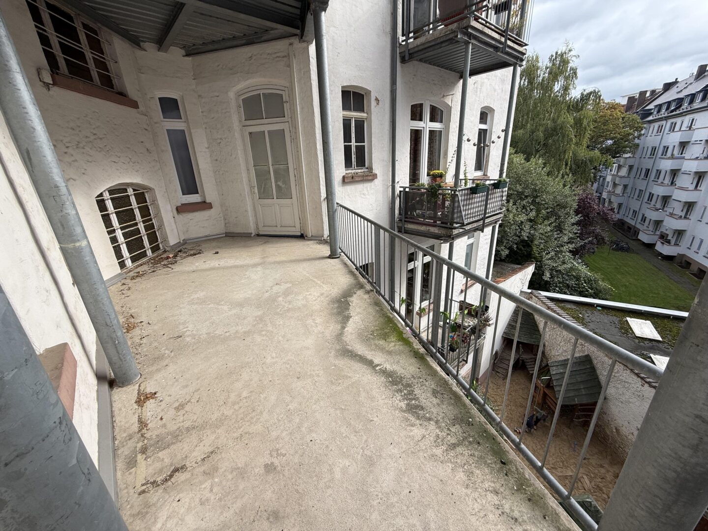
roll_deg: +2.7
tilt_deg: -19.8
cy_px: 266
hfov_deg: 102.1
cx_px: 354
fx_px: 286
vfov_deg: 85.7
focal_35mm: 14
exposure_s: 1/527
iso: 50
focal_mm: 2.22
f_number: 2.2
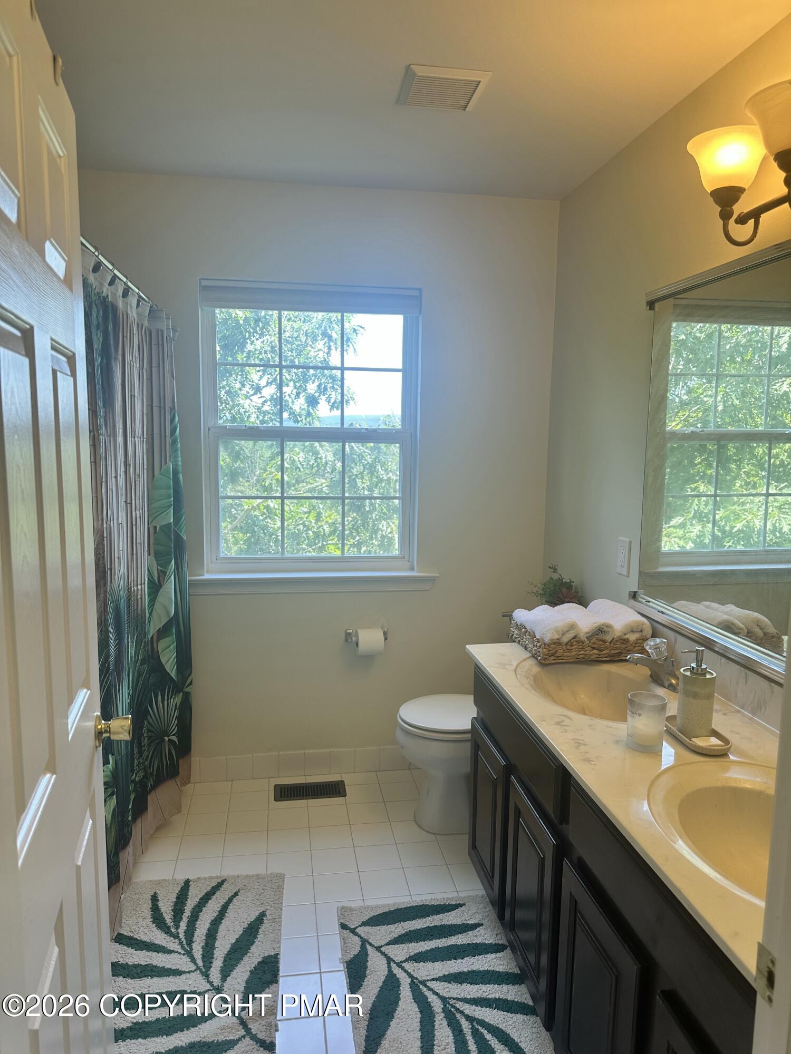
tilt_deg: -6.1
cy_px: 527
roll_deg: -0.9
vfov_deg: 71.6
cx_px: 396
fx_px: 731
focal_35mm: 24
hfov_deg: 56.8
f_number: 1.78
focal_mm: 6.86
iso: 64
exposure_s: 1/149
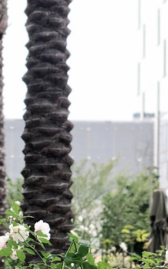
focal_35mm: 117
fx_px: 856
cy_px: 224
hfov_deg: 11.0
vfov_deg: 17.6
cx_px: -41
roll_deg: -0.4
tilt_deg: +2.6
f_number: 2.4
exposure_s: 1/120
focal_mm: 6
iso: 20
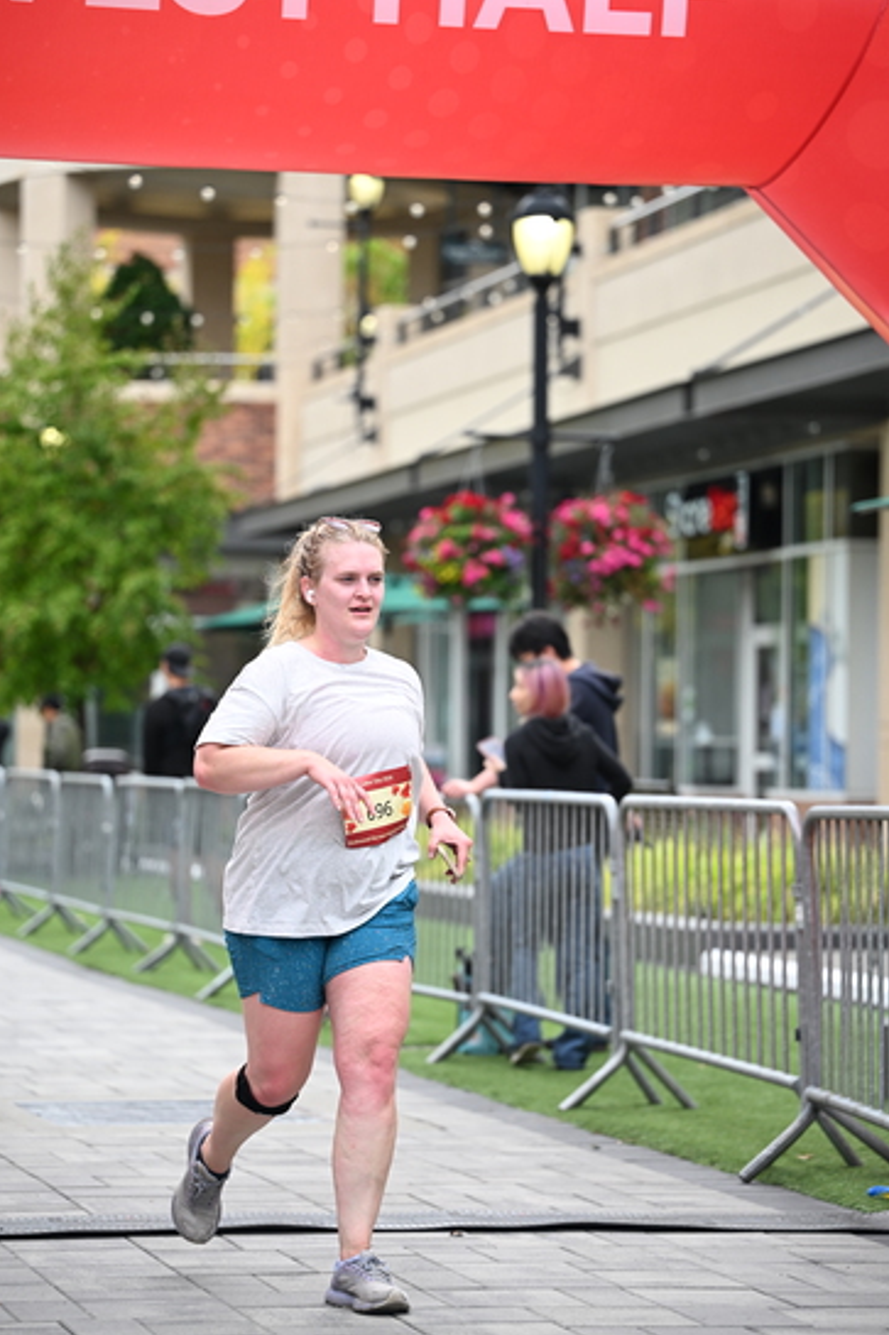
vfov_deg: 19.3
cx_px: 442
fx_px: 3929
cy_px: 666
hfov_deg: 12.9
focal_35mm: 106
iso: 640
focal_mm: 105
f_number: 2.8
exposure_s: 1/2000
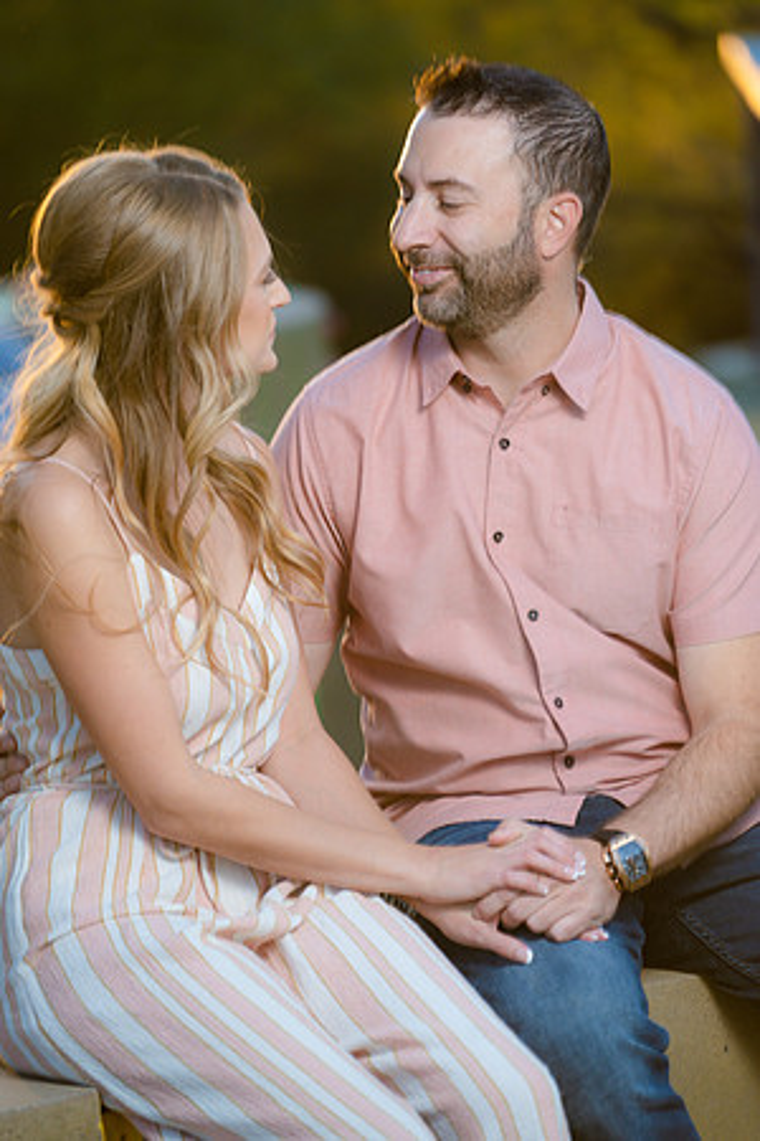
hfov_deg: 7.8
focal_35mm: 177
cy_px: 570
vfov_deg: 11.6
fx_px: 5605
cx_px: 380
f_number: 4
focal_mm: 177
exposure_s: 1/250
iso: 320
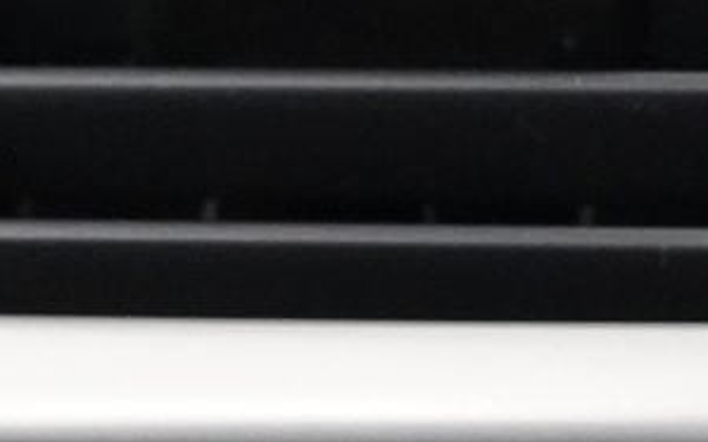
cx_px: 268
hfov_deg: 12.2
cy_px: 1050
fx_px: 3318
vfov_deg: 7.2
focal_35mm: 172
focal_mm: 31
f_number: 4.5
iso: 12800
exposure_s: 1/60
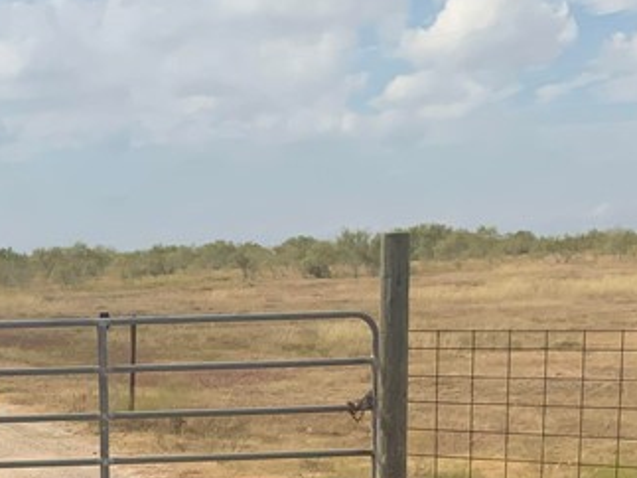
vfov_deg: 15.7
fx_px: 1692
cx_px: -81
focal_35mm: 92
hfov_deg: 20.3
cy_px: 500
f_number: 1.8
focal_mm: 3
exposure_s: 1/3125
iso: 20
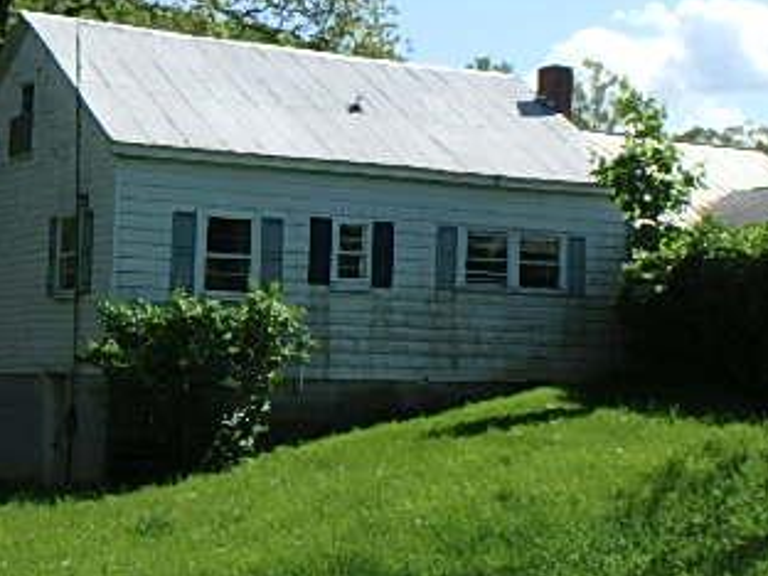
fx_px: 1775
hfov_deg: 24.0
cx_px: 625
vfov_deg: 18.4
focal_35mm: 80
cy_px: 266
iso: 125
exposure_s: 1/640
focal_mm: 6.9
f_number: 5.1
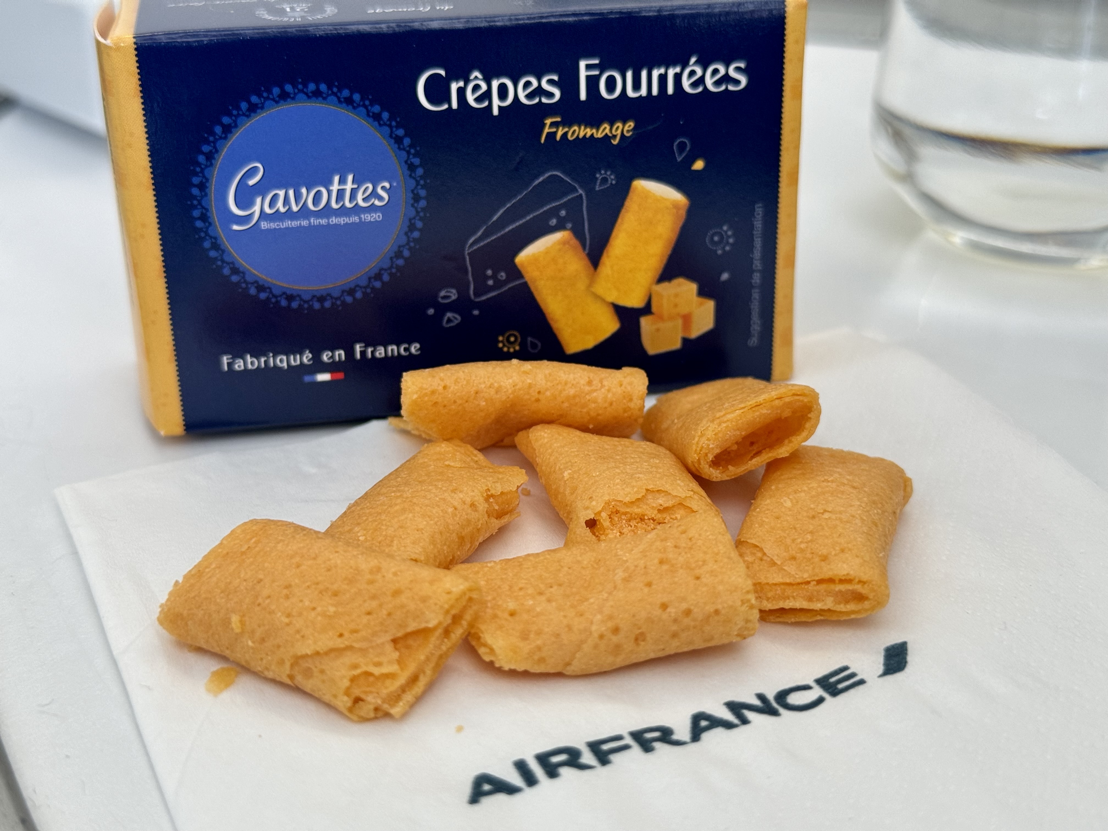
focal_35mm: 48
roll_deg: +3.7
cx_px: 554
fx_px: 1536
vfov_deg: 30.3
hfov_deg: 39.7
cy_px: 416
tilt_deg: -26.6
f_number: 1.78
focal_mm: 6.76
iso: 80
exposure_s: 1/54
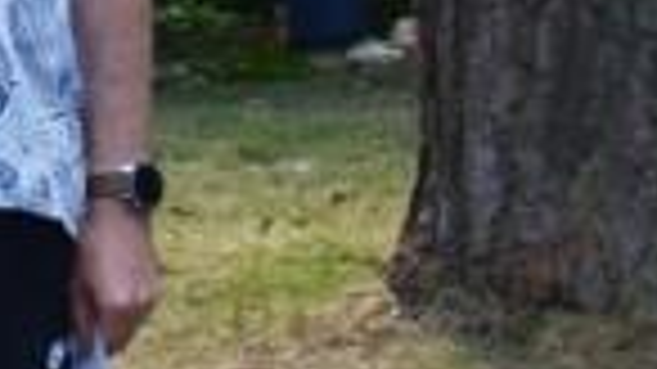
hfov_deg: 8.0
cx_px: -1490
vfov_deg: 5.5
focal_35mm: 220
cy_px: 400
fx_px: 3831
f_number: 6.3
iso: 200
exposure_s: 1/160
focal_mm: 20
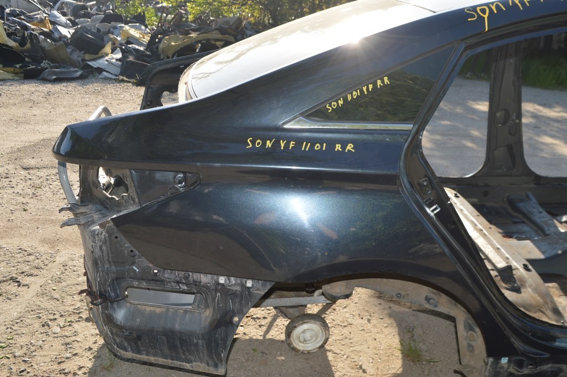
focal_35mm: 33
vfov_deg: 39.9
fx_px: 519
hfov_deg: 57.3
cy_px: 188
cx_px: 284
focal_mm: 22
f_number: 7.1
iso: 100
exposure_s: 1/200
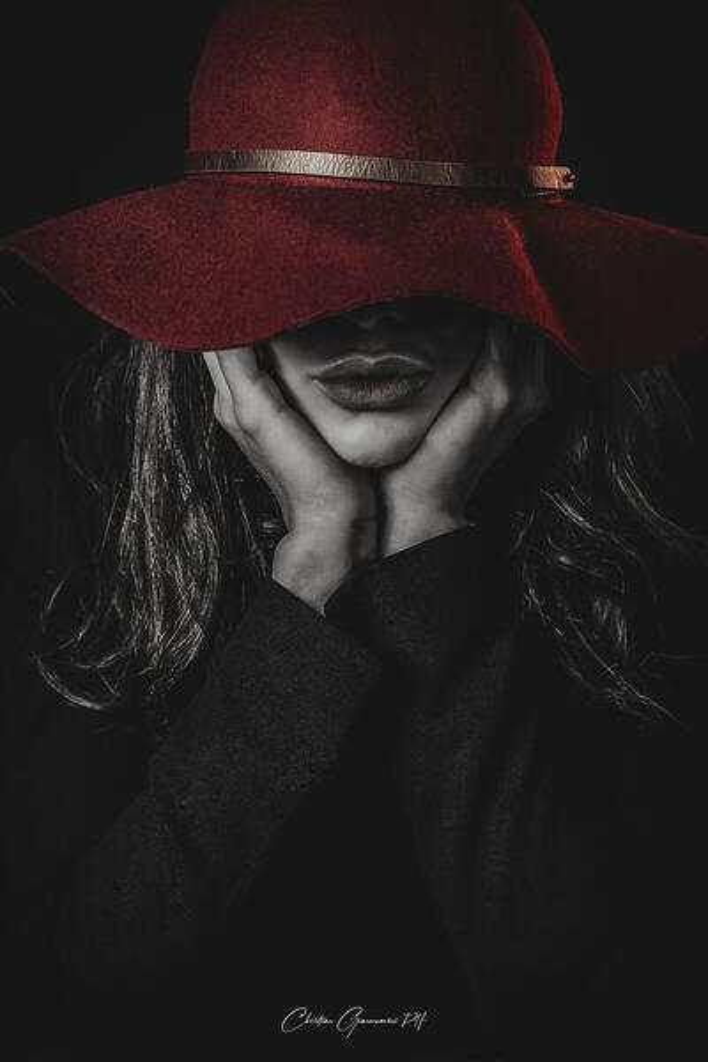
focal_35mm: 85
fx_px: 2507
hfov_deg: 16.1
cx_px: 354
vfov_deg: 23.9
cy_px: 531
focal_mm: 85
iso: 100
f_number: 5.6
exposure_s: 1/250
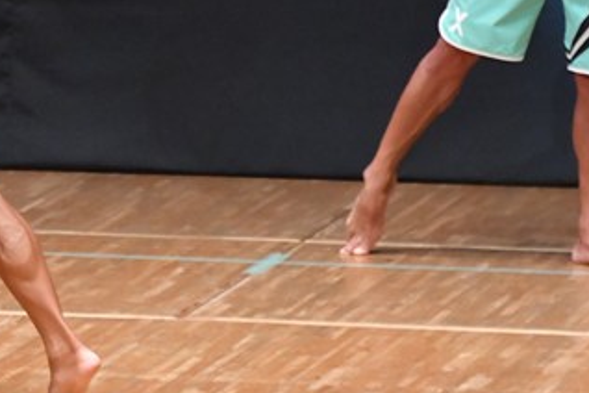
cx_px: -51
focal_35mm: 695
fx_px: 11370
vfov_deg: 2.0
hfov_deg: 3.0
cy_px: 74
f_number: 5.6
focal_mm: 190
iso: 8000
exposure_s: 1/400
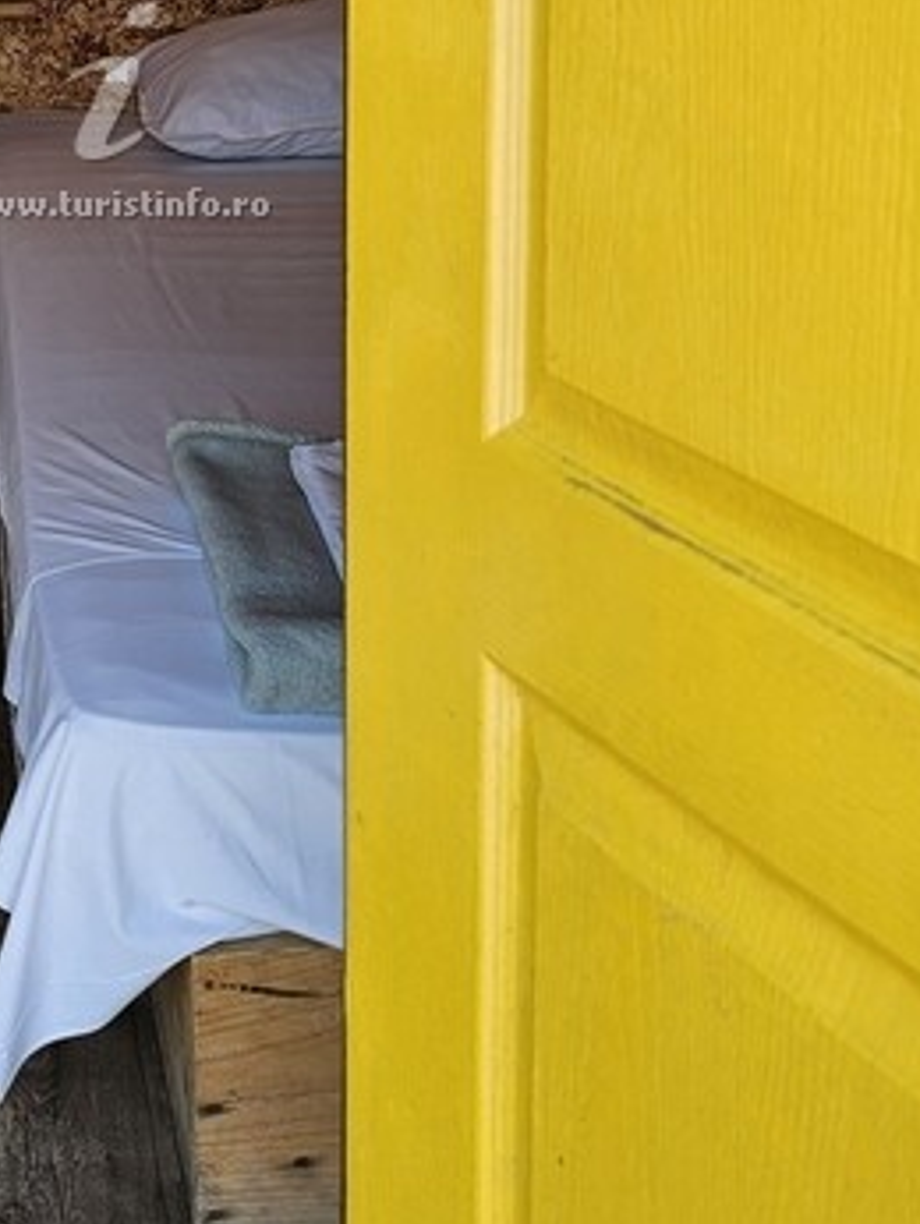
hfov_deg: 21.1
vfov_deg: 27.2
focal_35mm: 68
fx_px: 2407
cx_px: 53
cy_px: 46
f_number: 1.7
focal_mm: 6.3
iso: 12
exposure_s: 1/100
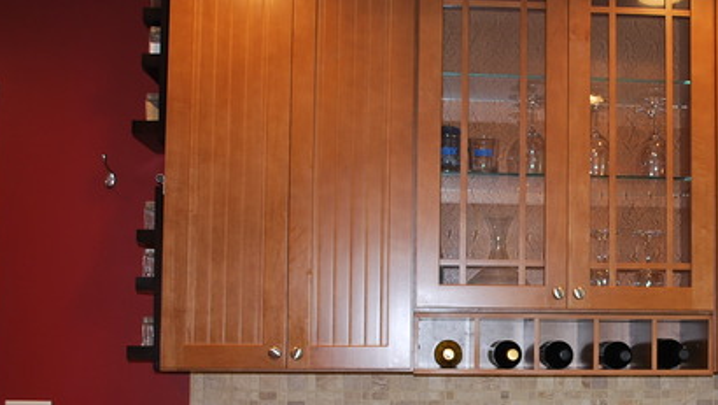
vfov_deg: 22.0
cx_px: 541
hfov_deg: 37.5
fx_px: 1028
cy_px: 305
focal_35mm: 54
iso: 200
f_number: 4
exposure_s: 1/60
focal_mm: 22
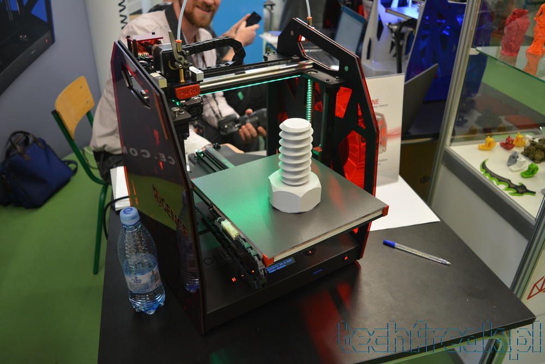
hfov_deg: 61.9
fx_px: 454
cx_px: 272
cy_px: 182
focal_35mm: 30
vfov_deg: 43.6
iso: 800
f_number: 3.5
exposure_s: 1/50
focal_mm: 20
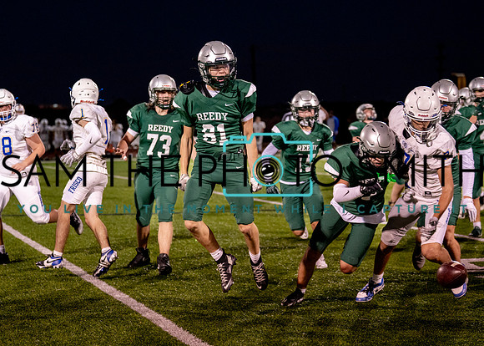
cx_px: 226
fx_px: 1273
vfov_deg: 15.5
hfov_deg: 21.5
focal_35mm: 93
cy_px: 184
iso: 3200
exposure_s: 1/1000
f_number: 2.8
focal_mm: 70
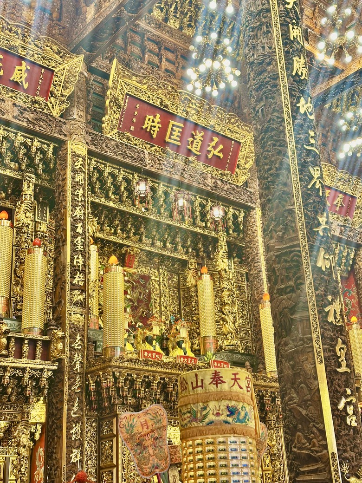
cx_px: 181
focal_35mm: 48
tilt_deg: +23.0
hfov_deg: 30.3
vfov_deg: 39.7
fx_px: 669
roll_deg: +2.0
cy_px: 242
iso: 80
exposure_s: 1/60
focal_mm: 6.86
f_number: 1.78
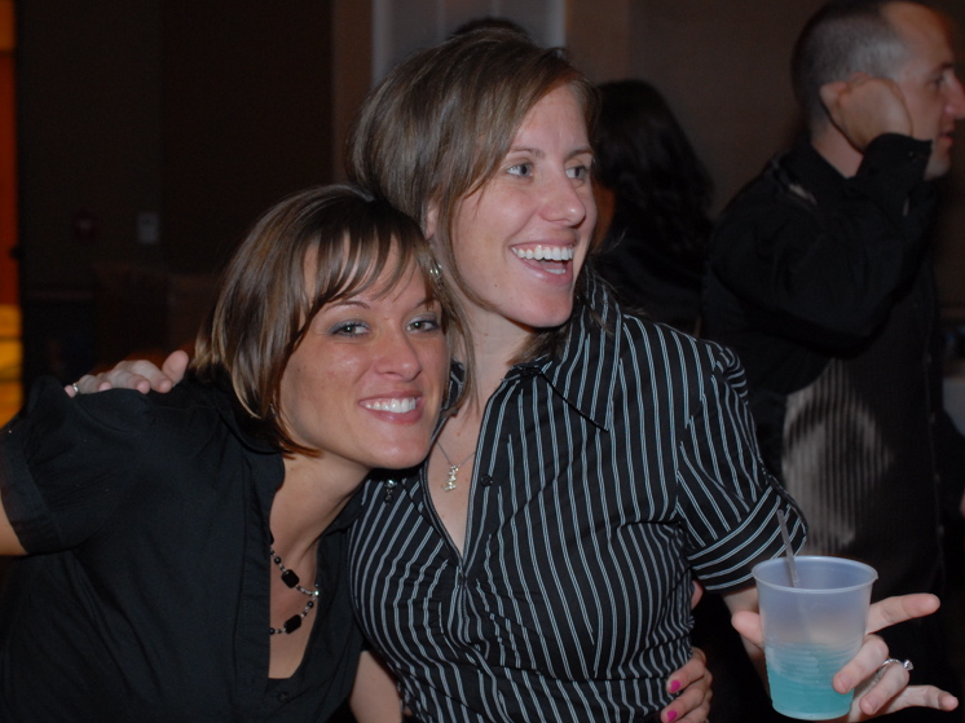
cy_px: 361
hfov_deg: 29.8
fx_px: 1811
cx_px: 455
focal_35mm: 65
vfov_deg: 22.6
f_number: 4.5
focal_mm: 40
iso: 400
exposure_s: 1/15
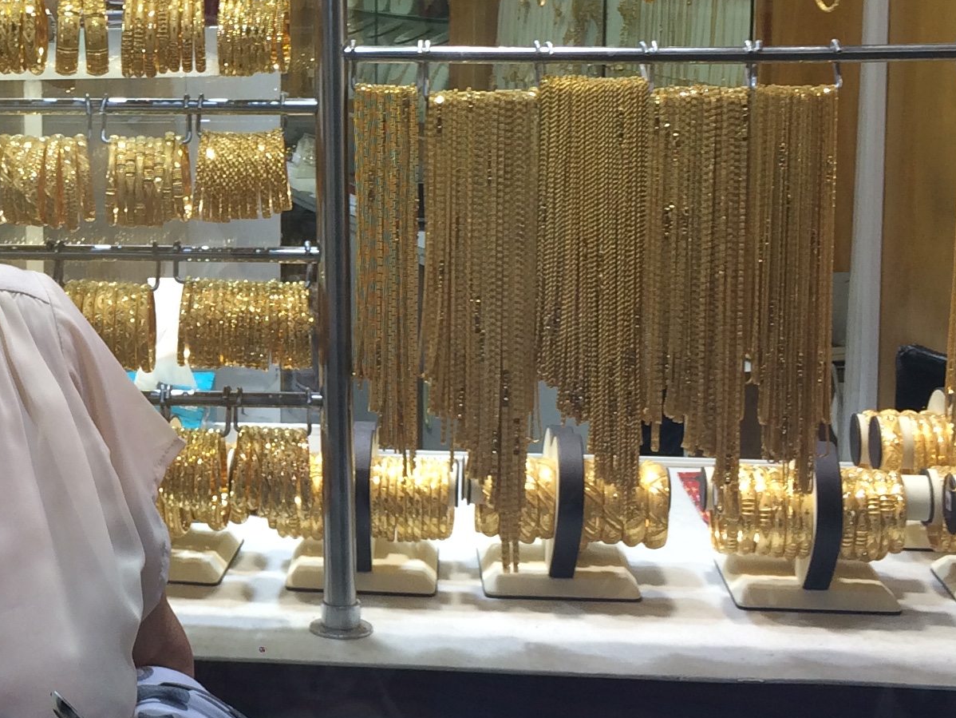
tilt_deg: -10.7
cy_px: 230
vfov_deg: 18.6
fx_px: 2182
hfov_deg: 23.6
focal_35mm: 79
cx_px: -6
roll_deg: +2.4
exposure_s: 1/60
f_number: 2.2
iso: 40
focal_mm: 4.15
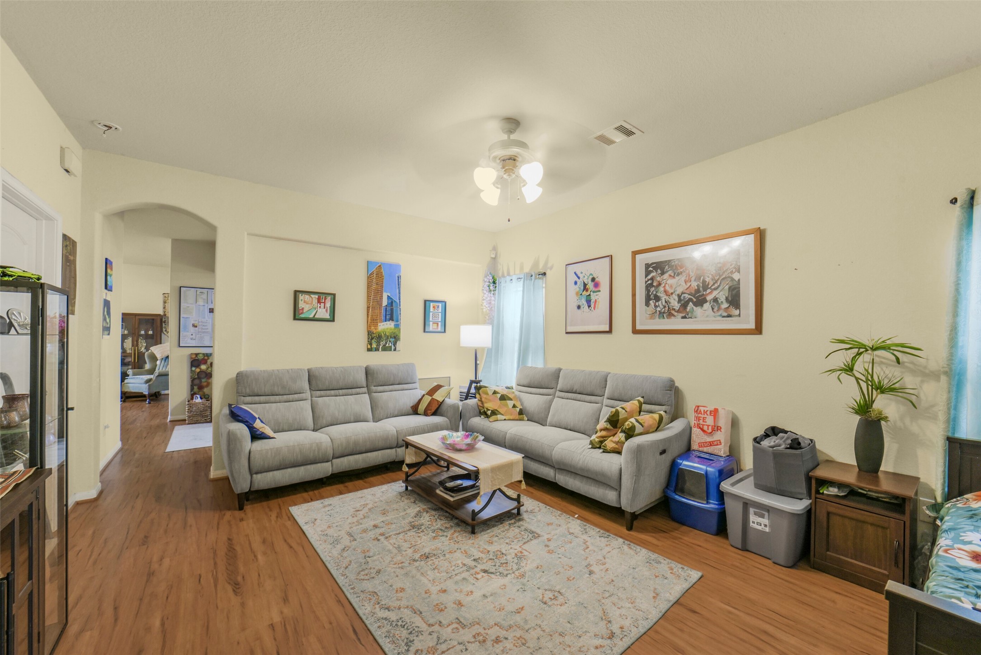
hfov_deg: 104.2
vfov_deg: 81.2
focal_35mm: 14
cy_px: 328
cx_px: 490
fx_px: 382
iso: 500
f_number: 11
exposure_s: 1/5
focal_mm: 14
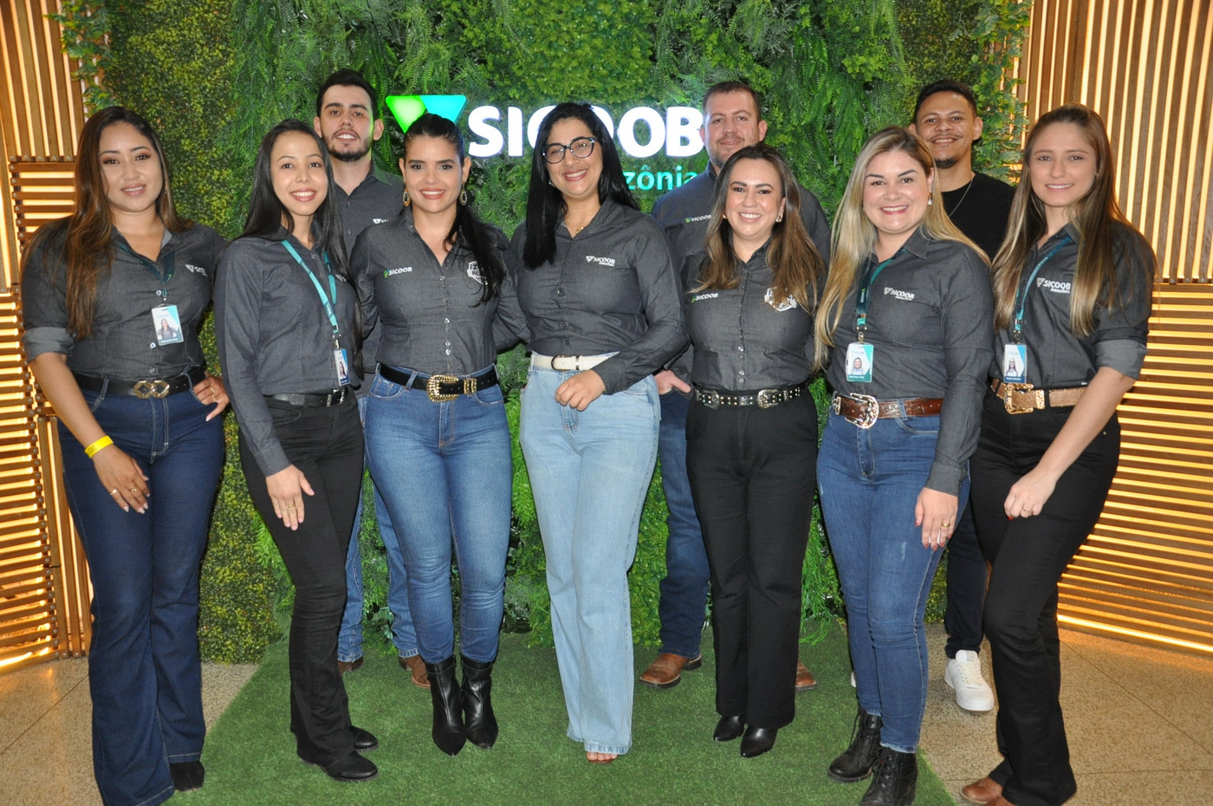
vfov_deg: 41.6
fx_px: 1060
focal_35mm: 32
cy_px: 403
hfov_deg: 59.5
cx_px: 606
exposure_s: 1/60
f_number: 4
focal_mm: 21
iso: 800
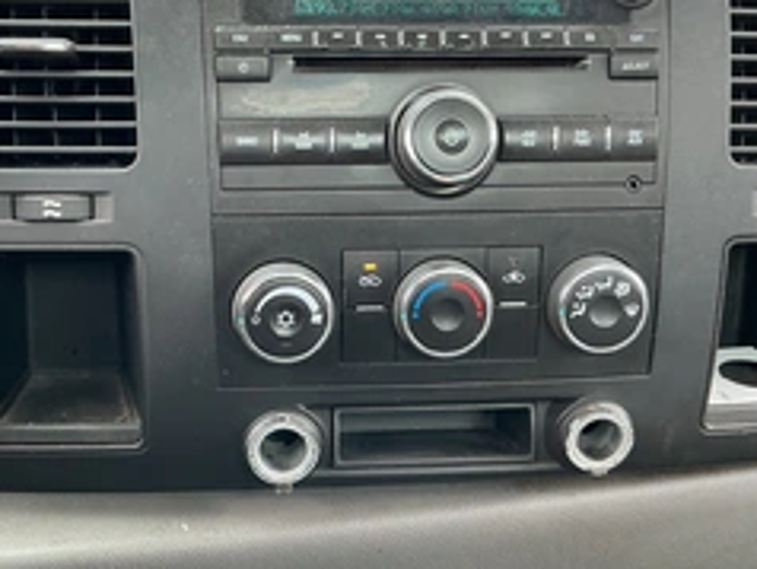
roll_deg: +1.4
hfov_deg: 40.3
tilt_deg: -17.7
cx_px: 318
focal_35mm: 47
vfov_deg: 30.9
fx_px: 1029
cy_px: 245
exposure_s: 1/105
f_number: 1.8
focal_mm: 3
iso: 64
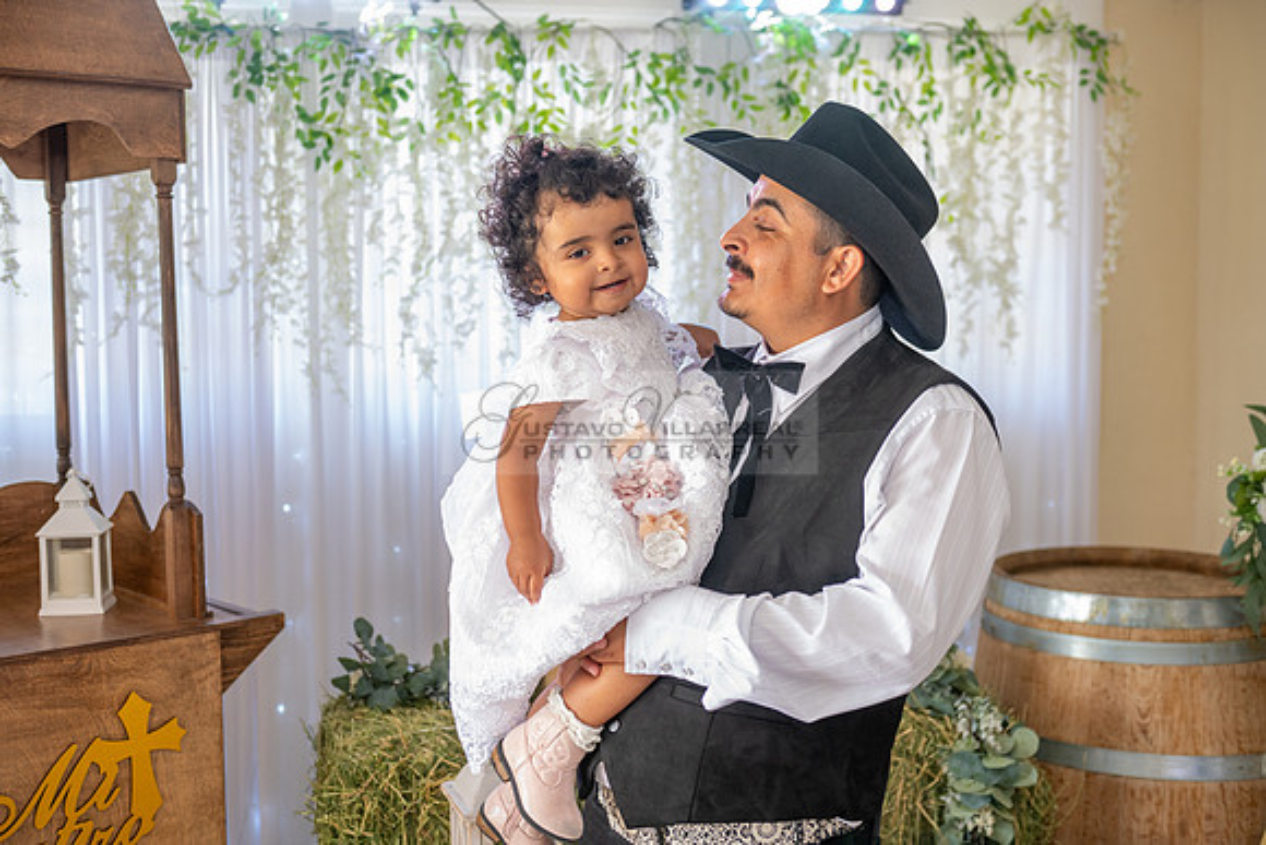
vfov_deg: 30.5
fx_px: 1548
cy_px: 422
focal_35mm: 44
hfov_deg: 44.5
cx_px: 633
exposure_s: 1/200
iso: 800
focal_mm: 44
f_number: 3.5
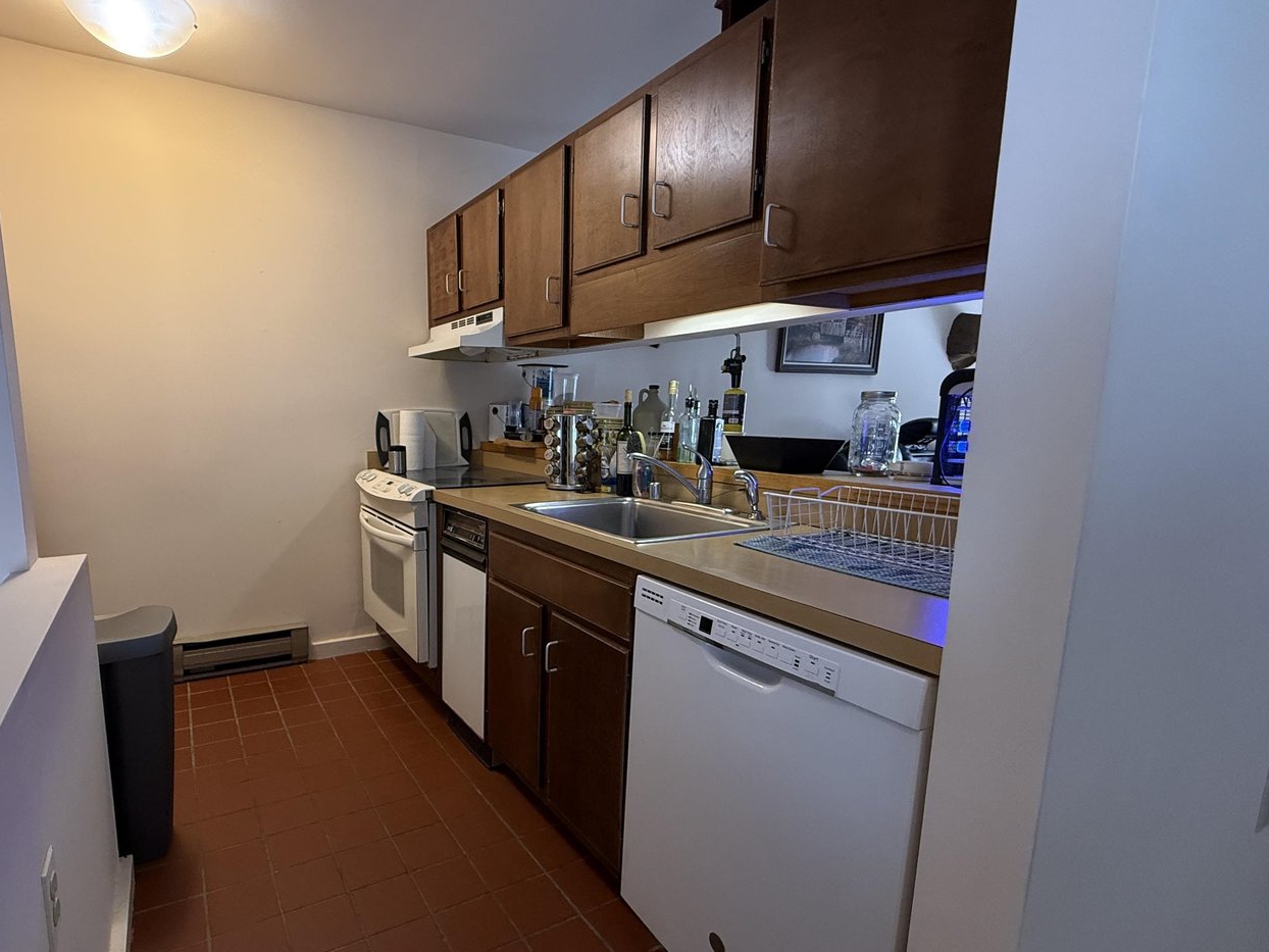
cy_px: 515
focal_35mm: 18
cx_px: 510
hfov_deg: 86.7
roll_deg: -0.6
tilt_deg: -9.2
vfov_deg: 71.5
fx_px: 660
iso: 250
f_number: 2.2
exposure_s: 1/60
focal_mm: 2.22
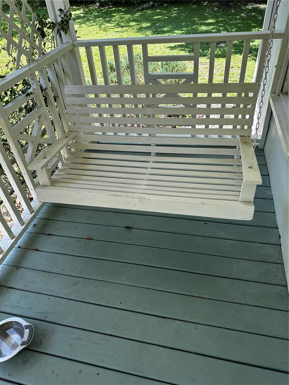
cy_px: 192
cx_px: 144
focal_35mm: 24
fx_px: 267
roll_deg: +4.3
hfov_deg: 56.8
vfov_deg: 71.6
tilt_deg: -39.1
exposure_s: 1/567
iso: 80
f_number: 1.78
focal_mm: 6.86
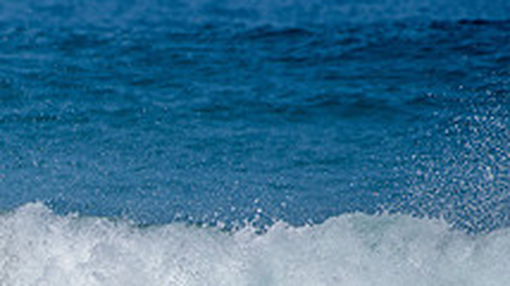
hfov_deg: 1.5
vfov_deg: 0.9
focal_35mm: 1421
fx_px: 19202
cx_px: -110
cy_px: 375
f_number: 5.6
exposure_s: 1/2000
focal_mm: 500
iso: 125
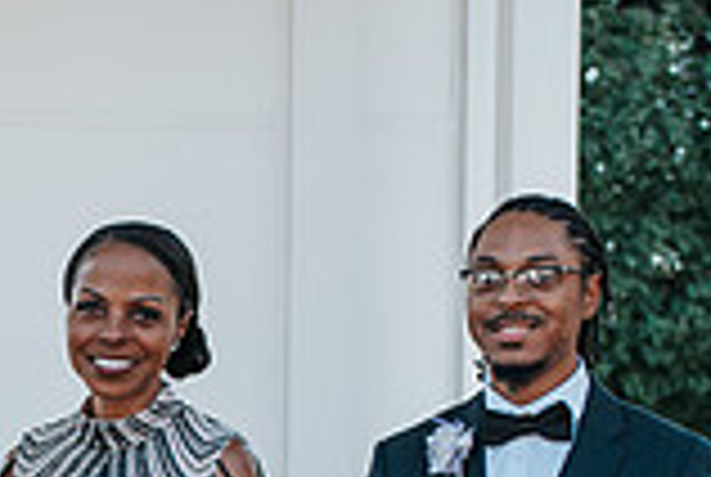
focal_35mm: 152
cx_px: -14
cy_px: 669
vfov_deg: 8.9
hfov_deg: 13.3
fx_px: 3008
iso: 110
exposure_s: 1/640
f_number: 2.8
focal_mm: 35
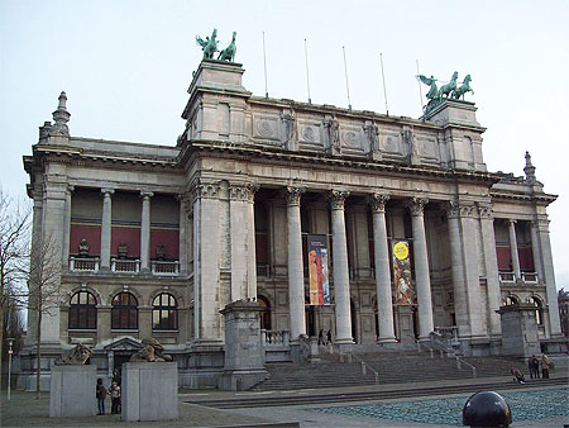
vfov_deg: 39.7
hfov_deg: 51.3
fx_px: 592
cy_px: 214
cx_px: 284
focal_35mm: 36
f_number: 2.7
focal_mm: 6
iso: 88
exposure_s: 1/128
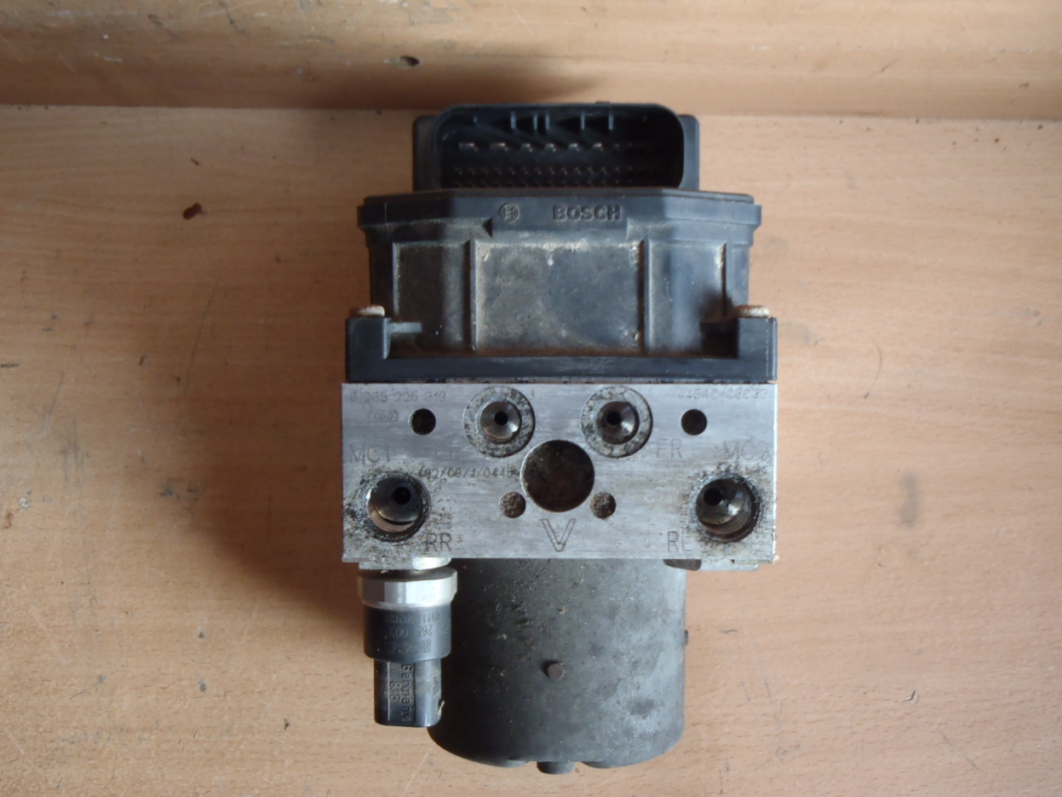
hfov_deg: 47.9
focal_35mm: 39
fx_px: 1196
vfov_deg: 36.8
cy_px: 407
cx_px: 520
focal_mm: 6.83
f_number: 4.6
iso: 200
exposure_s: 1/8
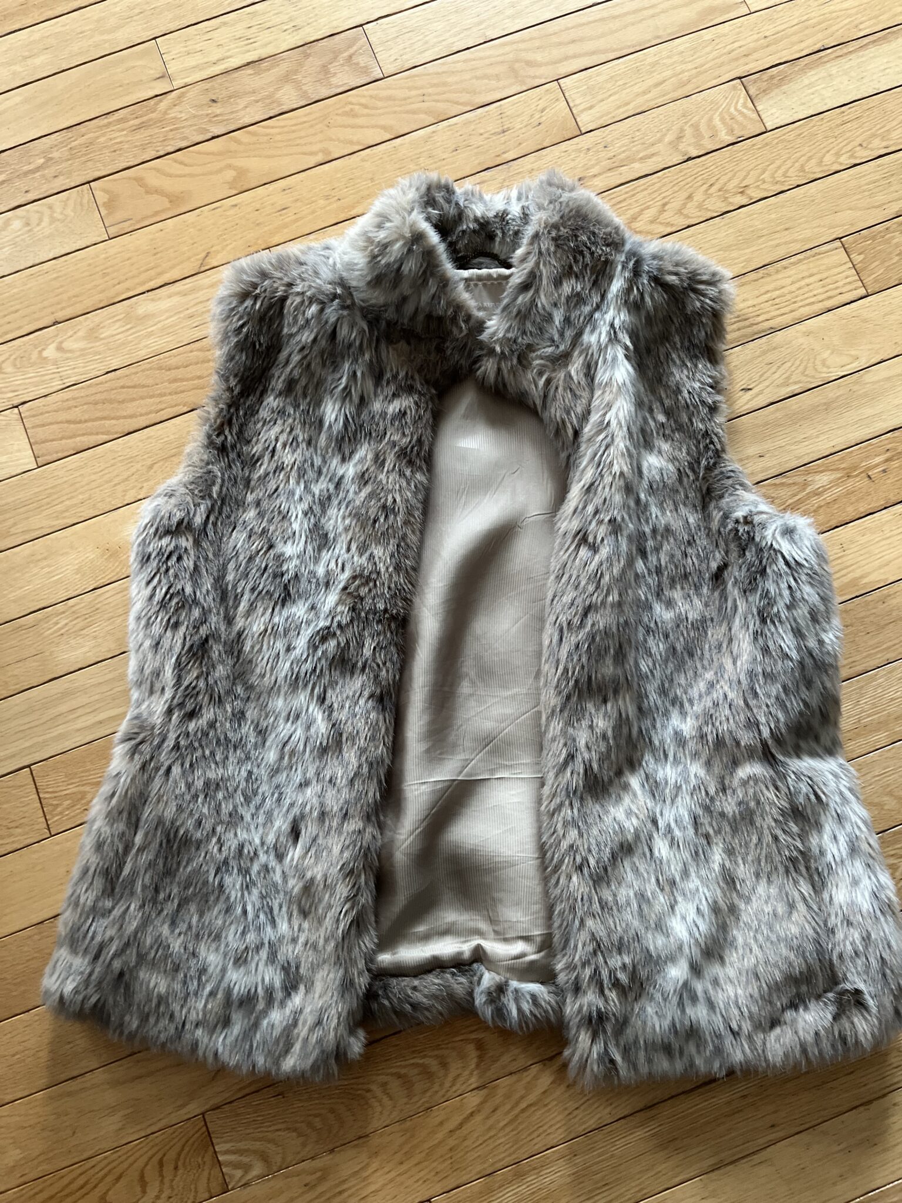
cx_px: 451
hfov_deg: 53.1
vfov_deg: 67.3
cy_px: 602
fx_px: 903
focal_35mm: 26
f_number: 1.6
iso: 400
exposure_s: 1/60
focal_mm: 5.1
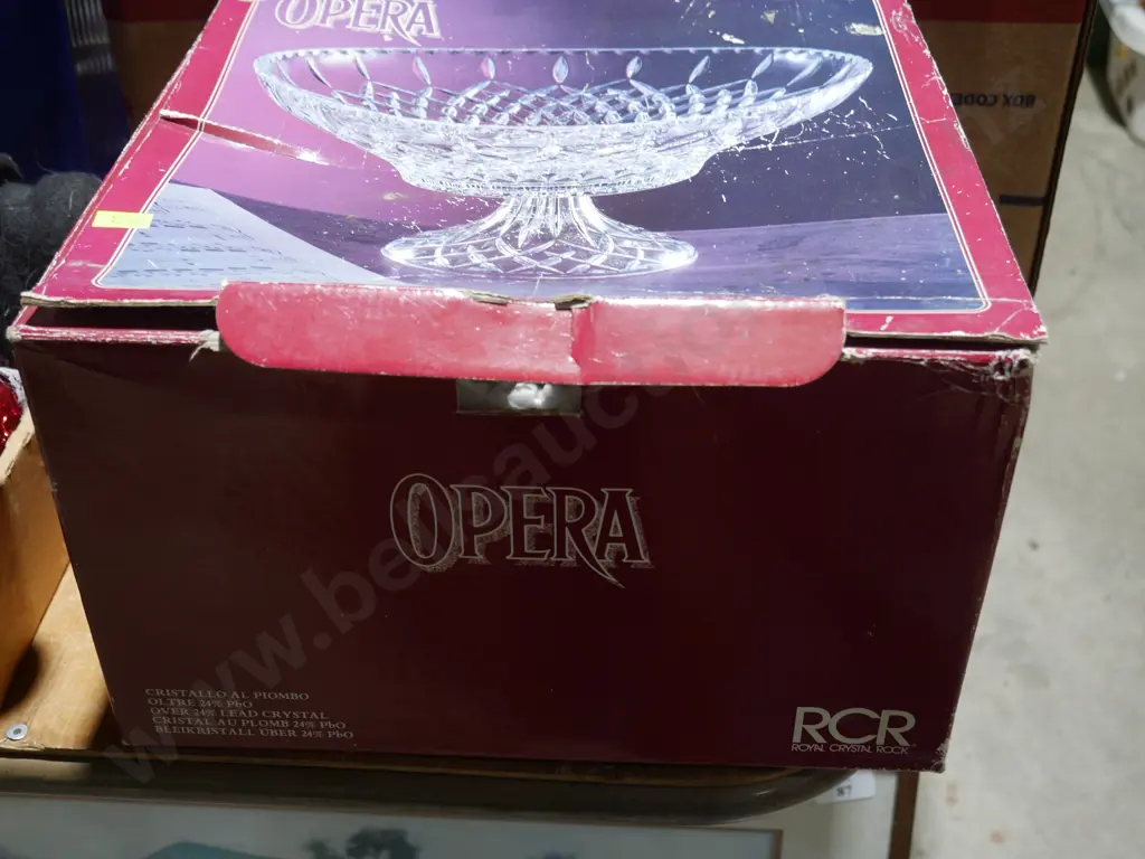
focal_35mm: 44
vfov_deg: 32.9
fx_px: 1455
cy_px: 430
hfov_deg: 42.9
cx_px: 572
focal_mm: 22
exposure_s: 1/60
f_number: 4.7
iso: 500
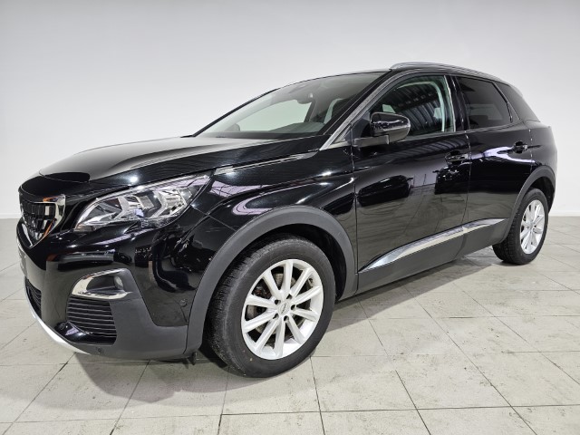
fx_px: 385
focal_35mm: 23
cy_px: 218
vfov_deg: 58.9
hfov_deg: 73.9
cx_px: 290
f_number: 1.7
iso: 160
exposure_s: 1/100
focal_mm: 6.3
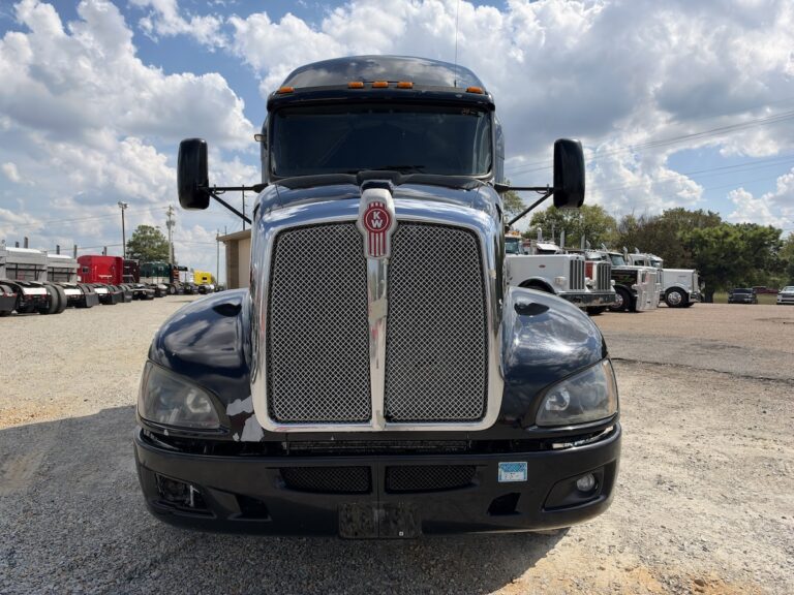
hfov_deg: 71.6
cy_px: 298
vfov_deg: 56.8
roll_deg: +0.7
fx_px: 550
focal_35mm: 24
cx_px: 397
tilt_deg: +0.8
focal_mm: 6.93
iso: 64
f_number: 1.8
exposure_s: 1/5587
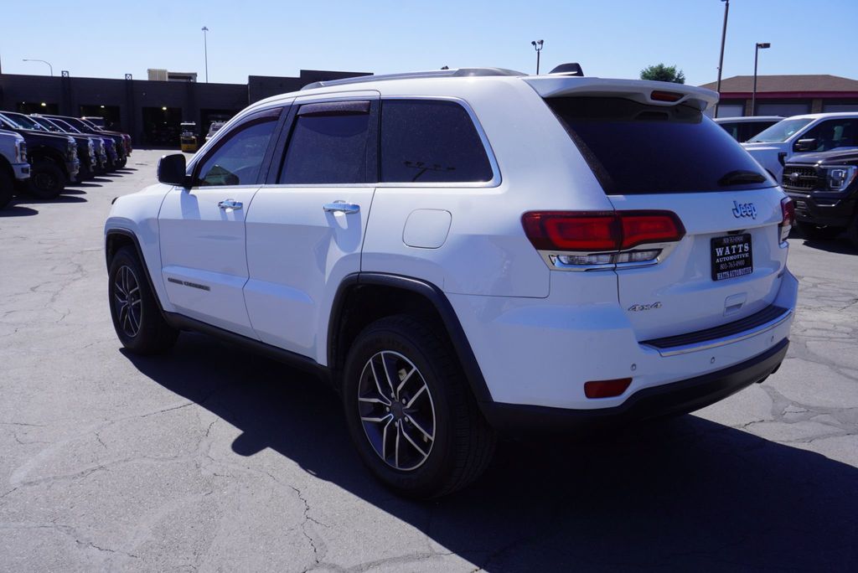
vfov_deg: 41.8
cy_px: 286
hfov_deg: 59.5
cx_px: 429
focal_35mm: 32
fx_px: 751
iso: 100
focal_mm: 21
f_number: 10
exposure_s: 1/160
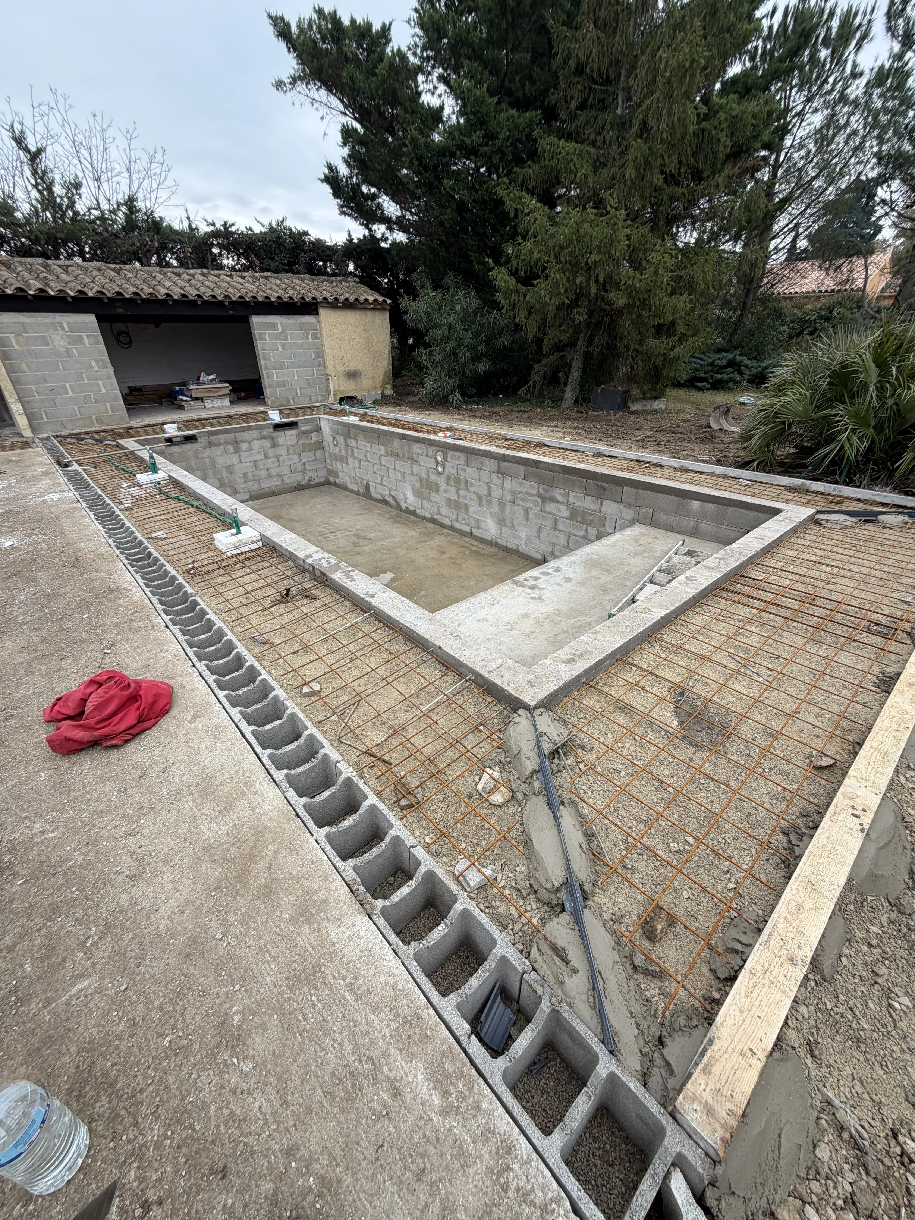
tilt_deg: -27.8
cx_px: 458
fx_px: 493
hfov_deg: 85.7
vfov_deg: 102.1
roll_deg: +3.7
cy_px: 610
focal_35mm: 14
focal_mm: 2.22
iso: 40
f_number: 2.2
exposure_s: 1/241
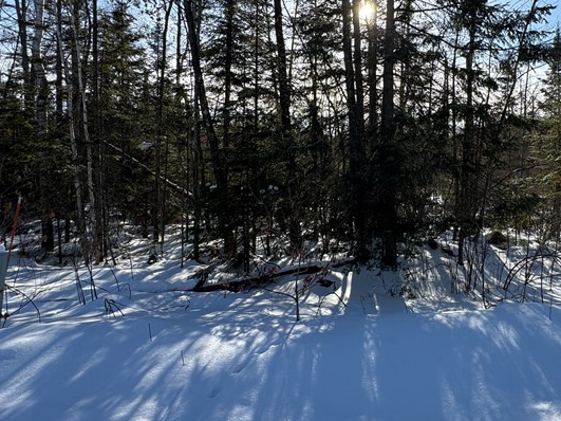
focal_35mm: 27
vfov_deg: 51.0
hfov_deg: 63.6
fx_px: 437
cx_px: 376
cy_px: 167
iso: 50
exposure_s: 1/804
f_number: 2.2
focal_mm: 2.22
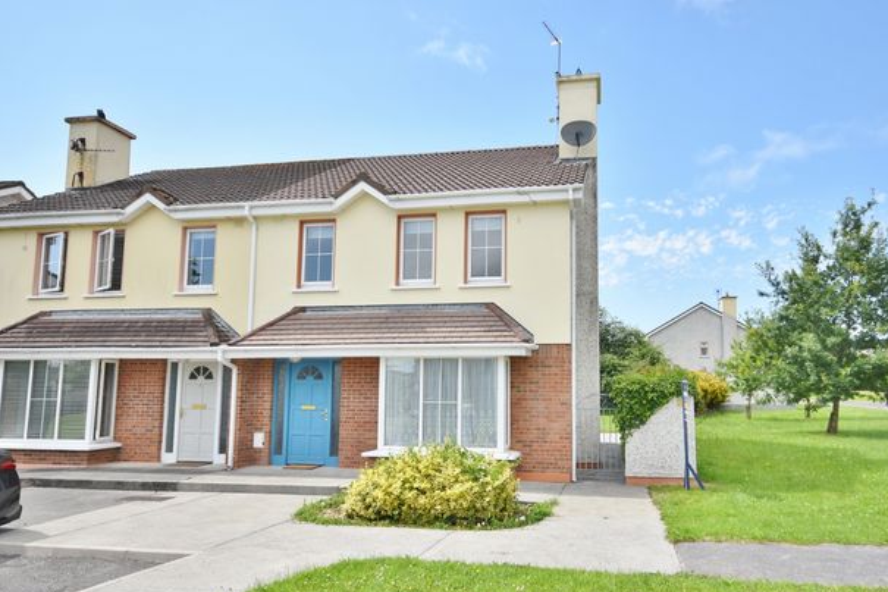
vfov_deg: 51.2
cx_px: 503
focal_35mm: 25
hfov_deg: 71.2
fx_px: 616
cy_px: 328
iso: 220
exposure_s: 1/500
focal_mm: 14
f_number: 8
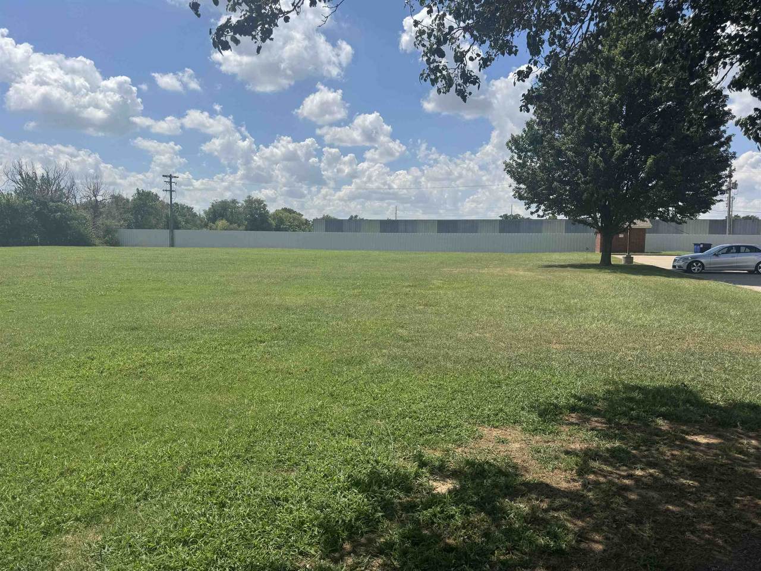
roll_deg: -0.3
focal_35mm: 24
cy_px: 286
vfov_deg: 56.8
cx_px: 380
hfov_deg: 71.6
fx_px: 528
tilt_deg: -4.8
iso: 80
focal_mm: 6.76
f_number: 1.78
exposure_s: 1/6410
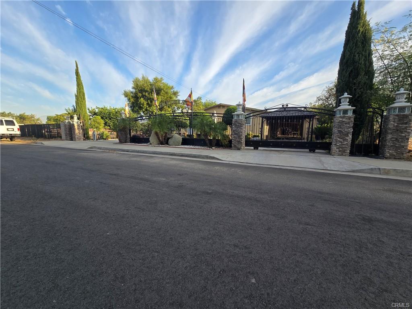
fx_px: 155
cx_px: 206
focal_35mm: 13
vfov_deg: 89.9
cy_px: 154
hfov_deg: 106.2
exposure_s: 1/655
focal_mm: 2.2
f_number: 2.2
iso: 50
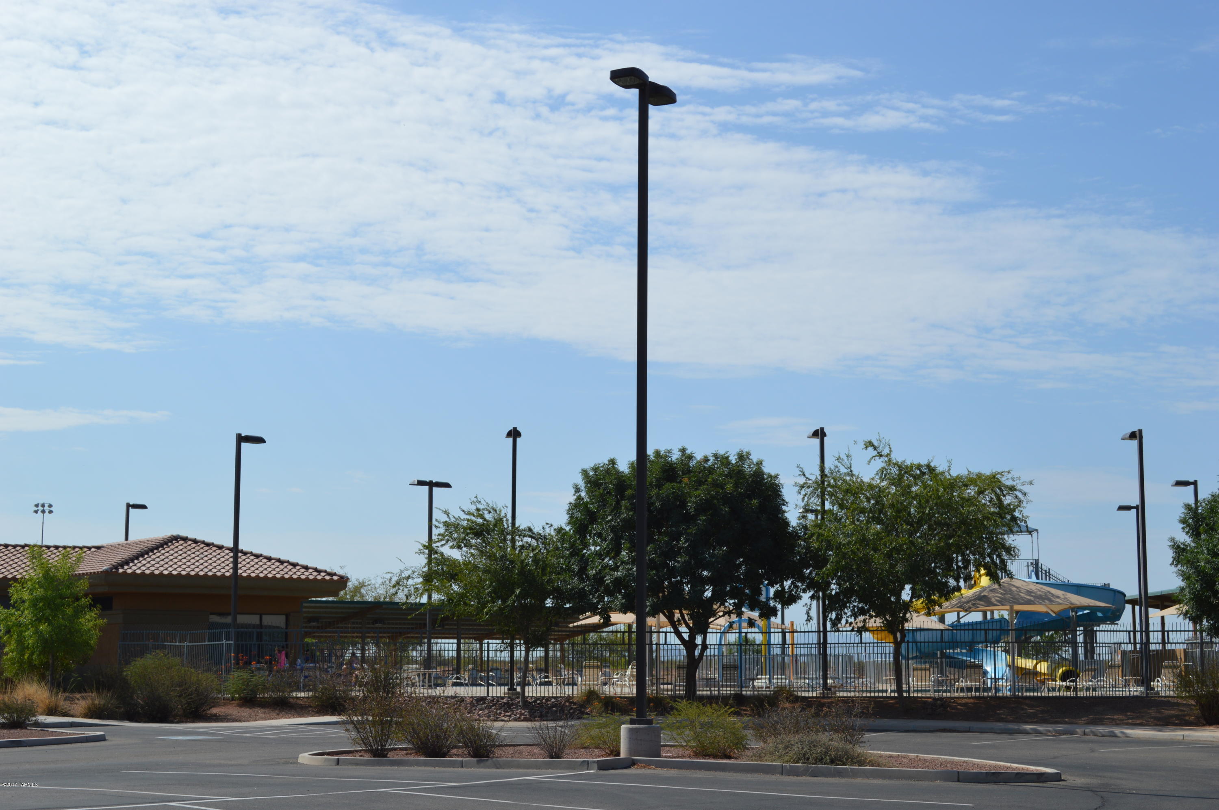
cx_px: 610
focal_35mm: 52
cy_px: 405
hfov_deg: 37.9
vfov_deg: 25.7
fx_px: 1776
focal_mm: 35
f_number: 9
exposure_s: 1/400
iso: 100
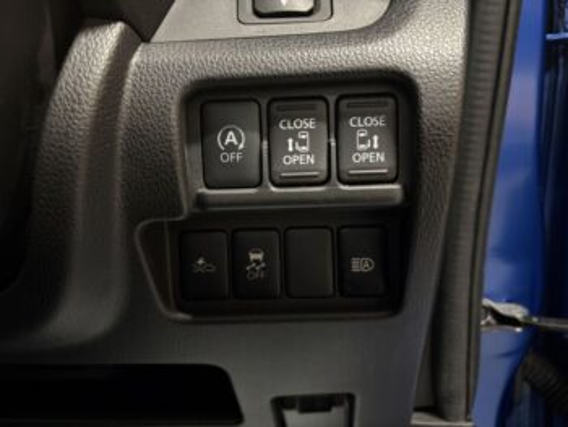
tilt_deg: -15.5
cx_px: 284
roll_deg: +3.5
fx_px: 427
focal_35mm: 26
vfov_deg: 53.1
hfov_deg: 67.3
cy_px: 214
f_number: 1.6
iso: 1000
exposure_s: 1/17
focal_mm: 5.96
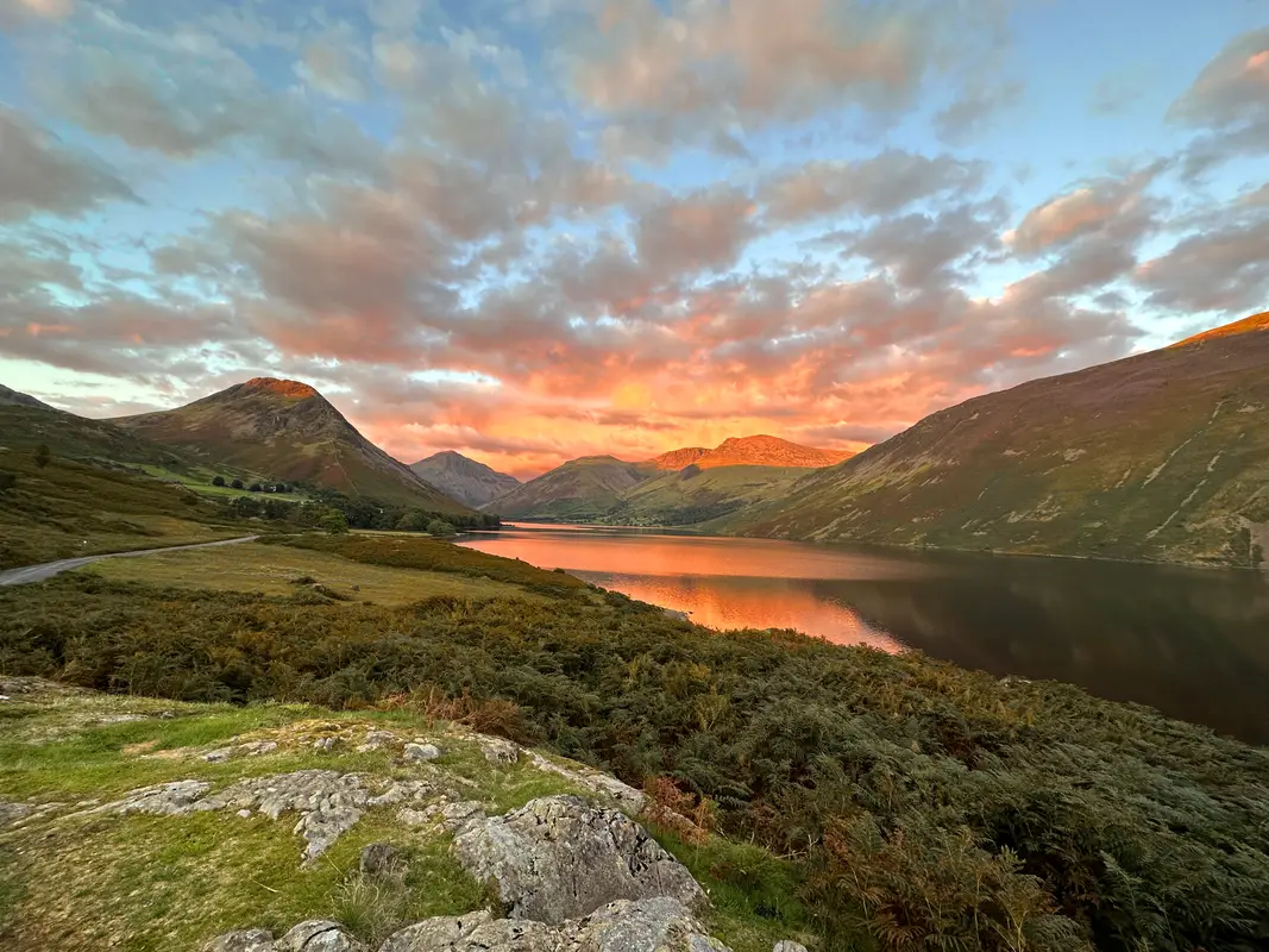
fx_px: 513
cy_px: 476
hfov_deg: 102.1
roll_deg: -1.9
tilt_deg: +4.4
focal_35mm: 14
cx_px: 634
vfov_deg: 85.7
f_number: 2.2
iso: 64
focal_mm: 2.22
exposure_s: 1/99
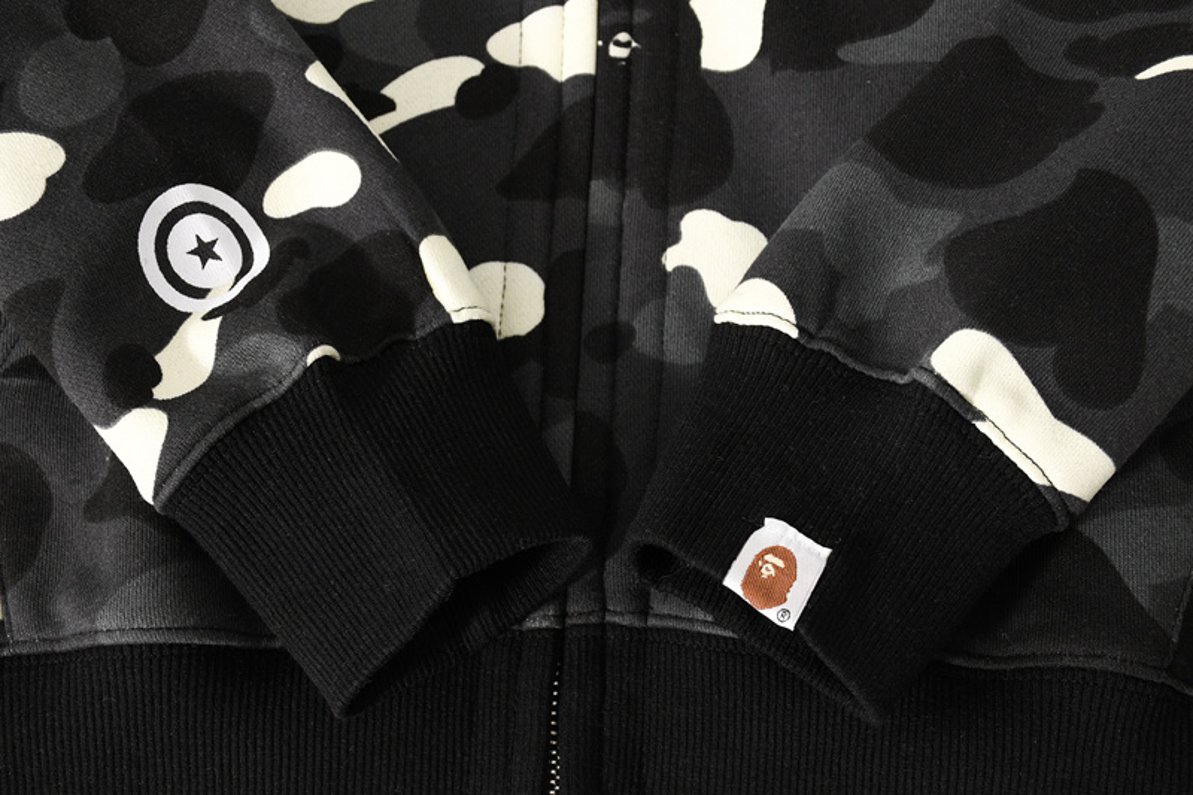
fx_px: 1690
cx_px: 596
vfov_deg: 26.5
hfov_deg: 38.9
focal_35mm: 51
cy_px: 398
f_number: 8
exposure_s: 1/125
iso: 100
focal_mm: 34
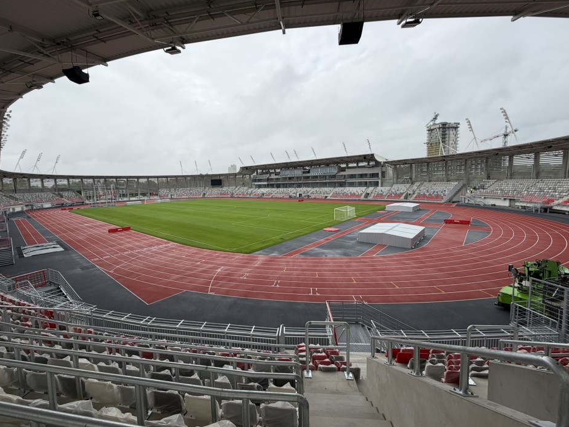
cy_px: 204
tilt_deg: -4.3
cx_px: 268
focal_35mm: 15
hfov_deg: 98.1
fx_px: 247
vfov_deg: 81.7
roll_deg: +2.1
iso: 32
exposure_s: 1/770
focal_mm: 2.22
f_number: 2.2
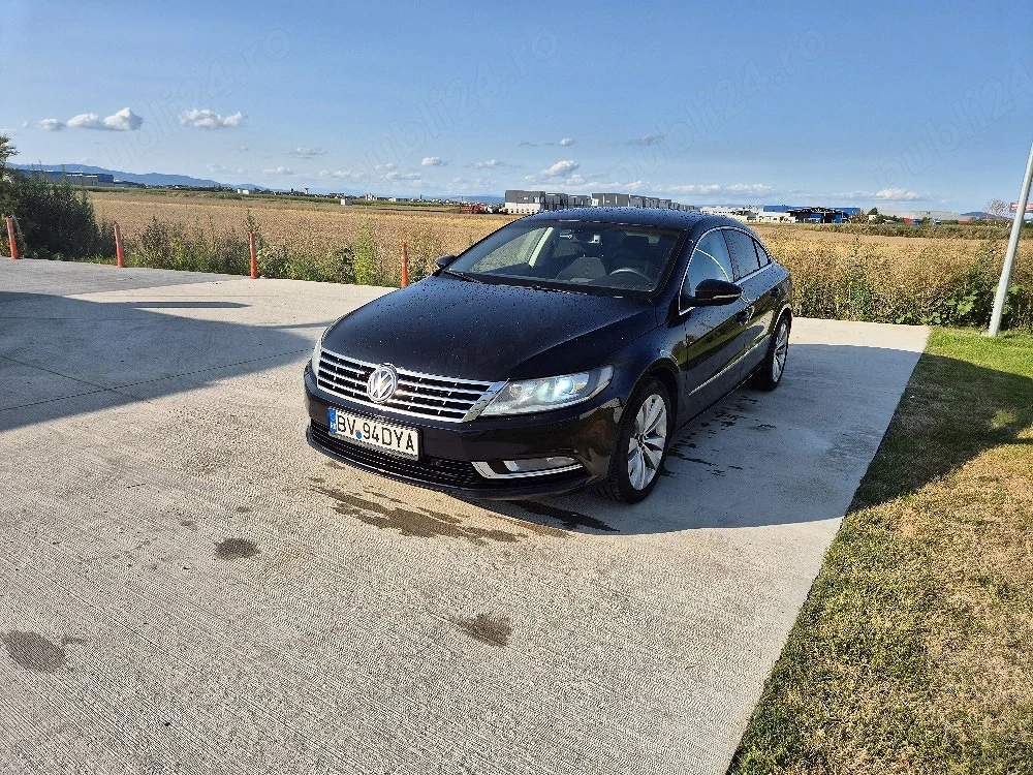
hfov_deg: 73.9
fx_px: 686
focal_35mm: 23
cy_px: 388
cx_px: 516
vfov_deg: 58.9
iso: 25
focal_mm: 5.4
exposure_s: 1/1667
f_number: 1.8
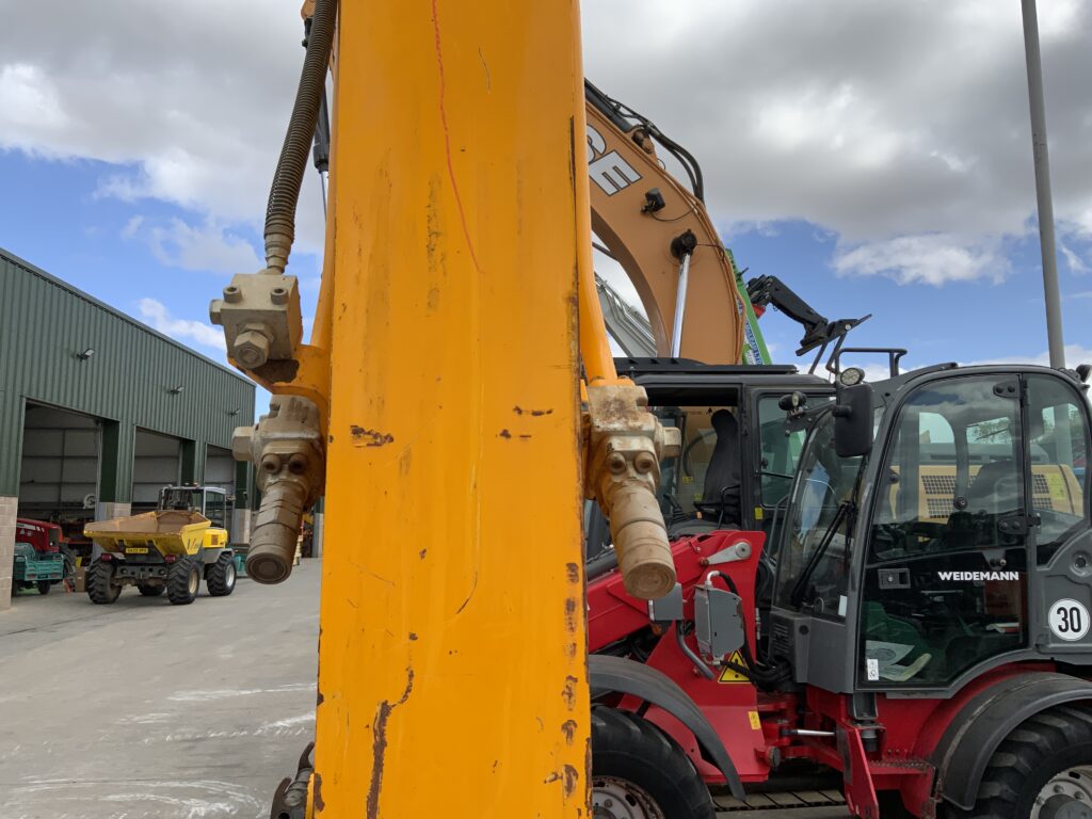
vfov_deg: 48.2
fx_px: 915
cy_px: 410
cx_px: 546
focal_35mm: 29
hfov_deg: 61.7
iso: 16
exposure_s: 1/1342
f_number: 1.8
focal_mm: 3
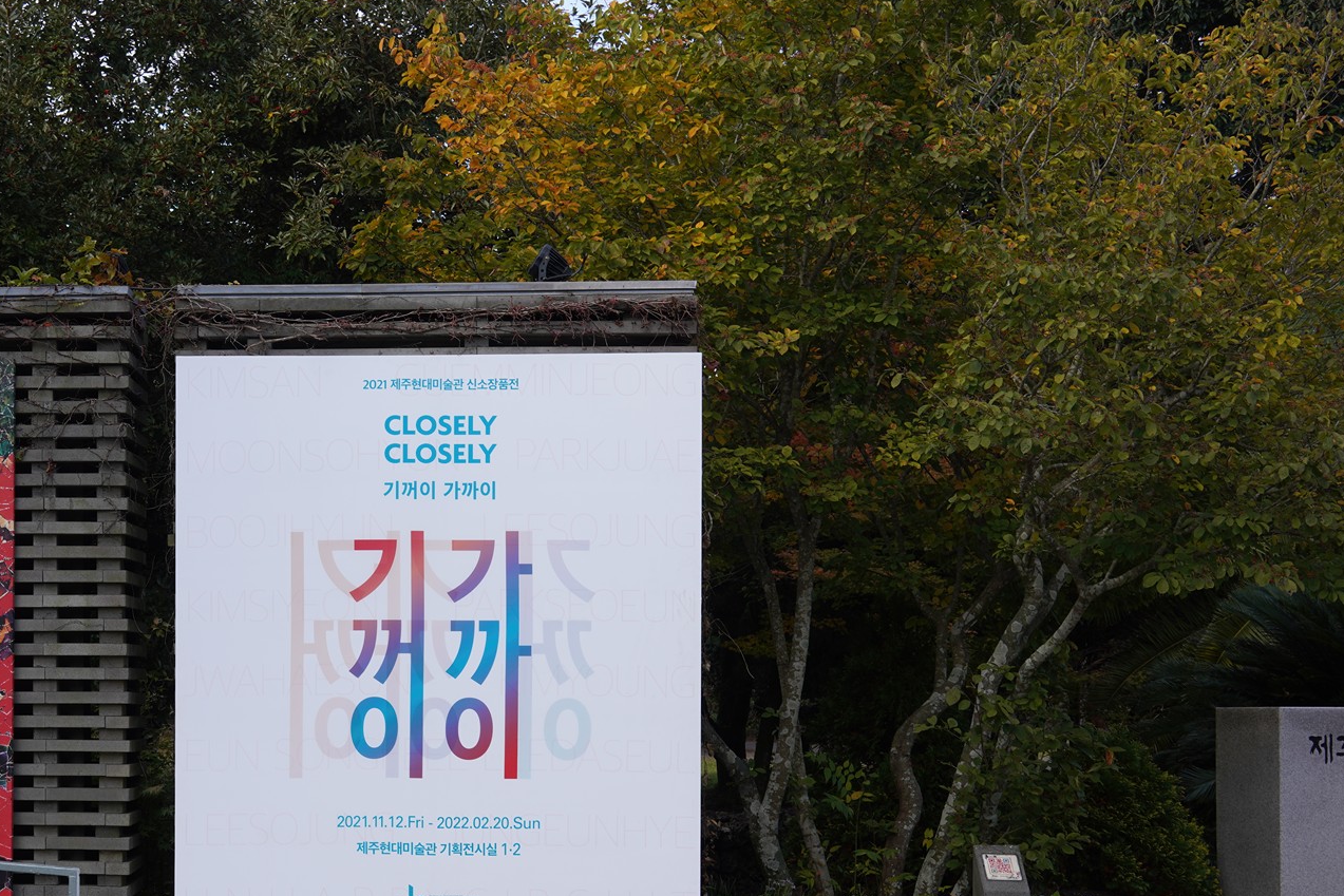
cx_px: 336
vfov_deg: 24.3
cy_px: 675
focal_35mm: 55
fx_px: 2053
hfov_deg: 35.4
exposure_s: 1/100
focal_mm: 35
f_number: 7.1
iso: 100
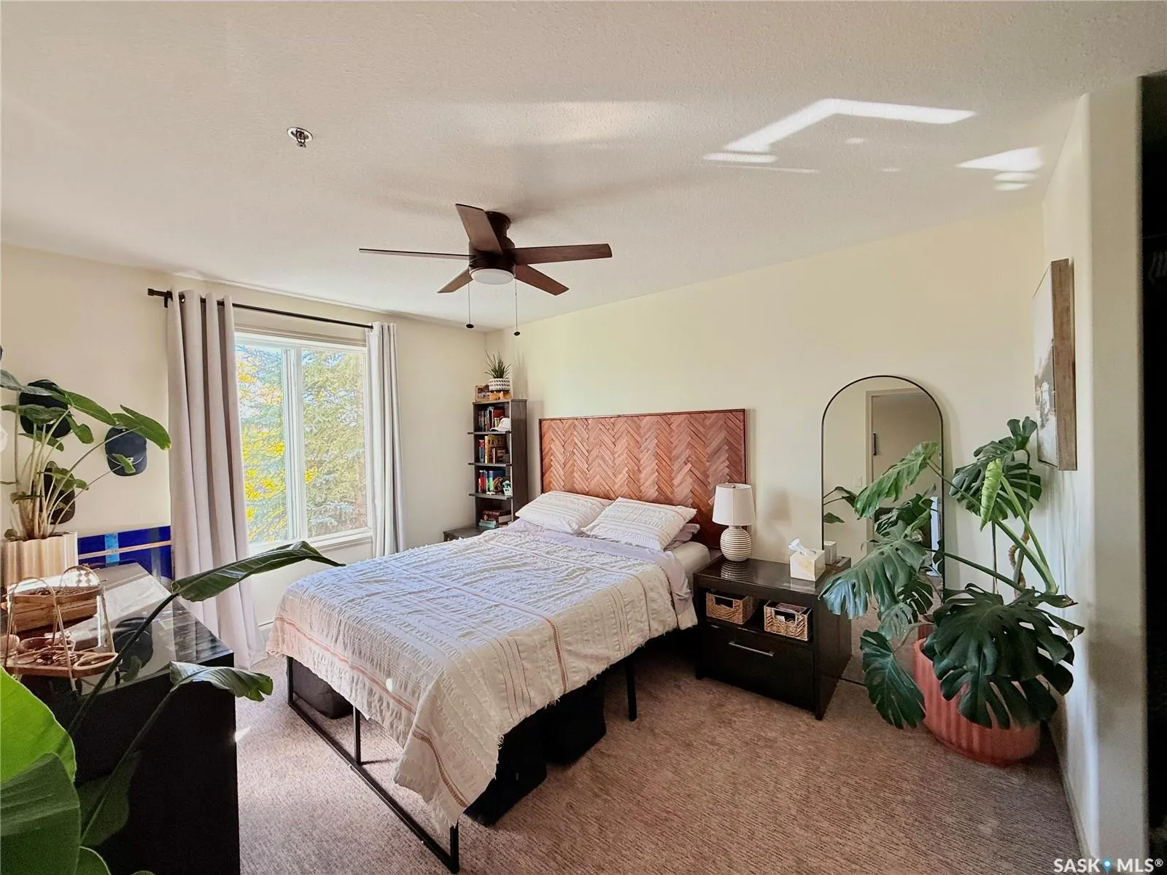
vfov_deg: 85.7
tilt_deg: -0.3
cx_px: 584
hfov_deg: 102.1
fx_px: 472
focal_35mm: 14
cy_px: 438
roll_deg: +1.6
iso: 80
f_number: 2.2
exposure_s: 1/99
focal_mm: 2.22
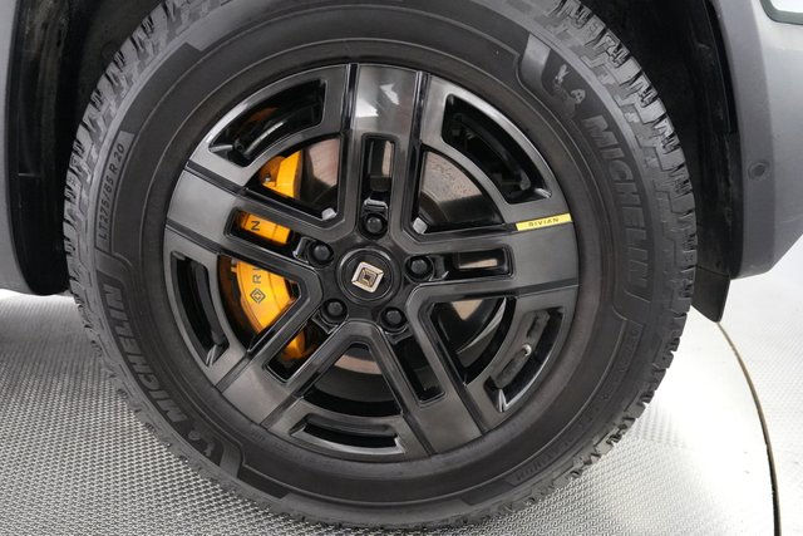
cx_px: 402
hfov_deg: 93.3
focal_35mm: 17
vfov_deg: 70.5
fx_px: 379
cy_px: 268
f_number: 2.8
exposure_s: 1/320
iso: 12800
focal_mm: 17
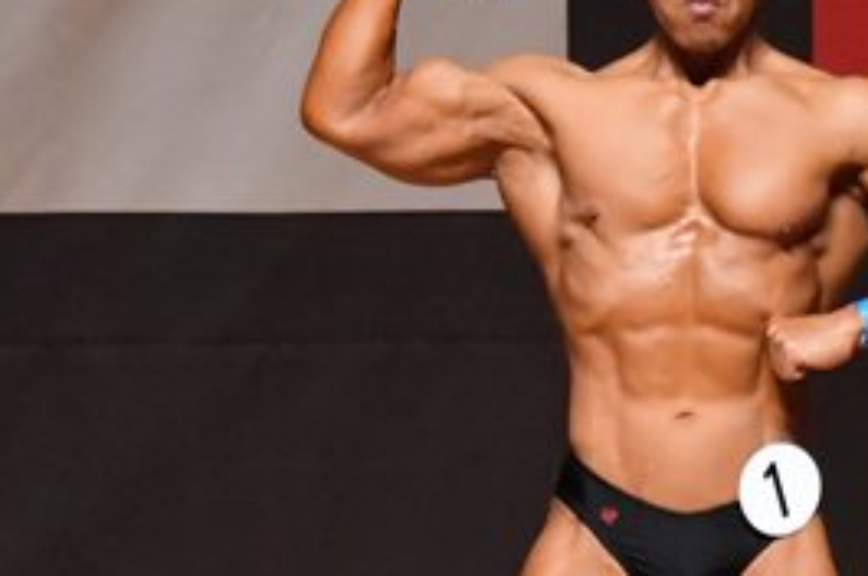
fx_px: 20108
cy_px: 533
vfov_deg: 1.6
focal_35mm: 835
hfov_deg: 2.5
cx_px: 450
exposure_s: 1/400
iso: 10000
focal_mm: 190
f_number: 5.6
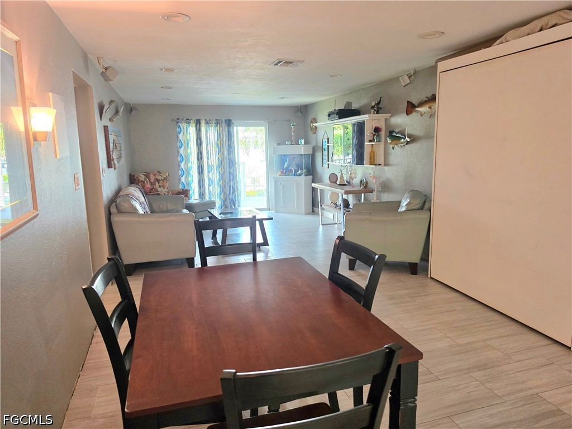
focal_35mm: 23
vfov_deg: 58.9
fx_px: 380
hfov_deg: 73.9
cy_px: 214
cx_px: 286
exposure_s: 1/120
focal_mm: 6.5
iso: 320
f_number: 1.4
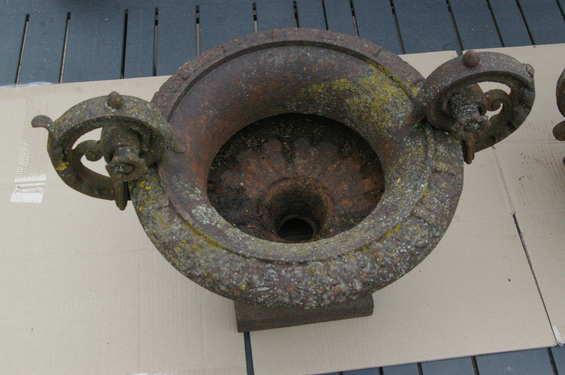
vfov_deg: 34.1
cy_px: 188
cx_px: 282
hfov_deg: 49.6
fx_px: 612
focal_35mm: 39
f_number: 8
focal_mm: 26
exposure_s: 1/350
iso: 1600
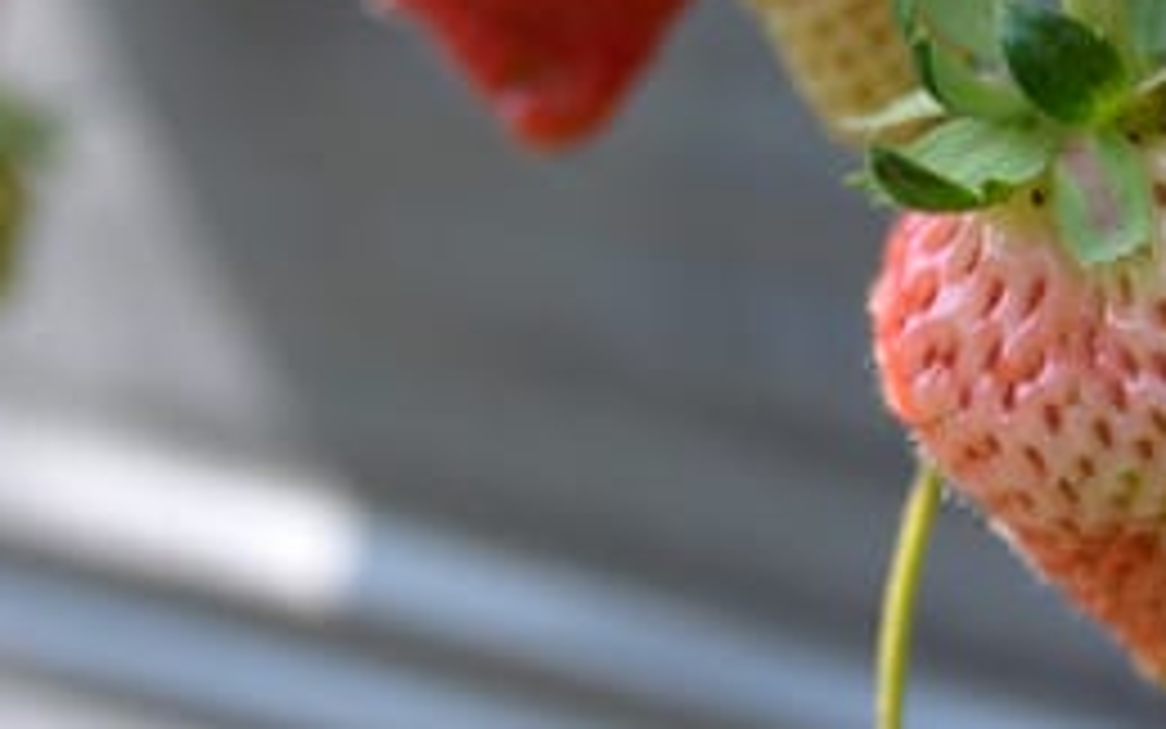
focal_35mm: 212
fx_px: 6738
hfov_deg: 9.9
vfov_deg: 6.1
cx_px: 198
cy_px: -338
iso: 400
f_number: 2.8
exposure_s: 1/1600
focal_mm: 36
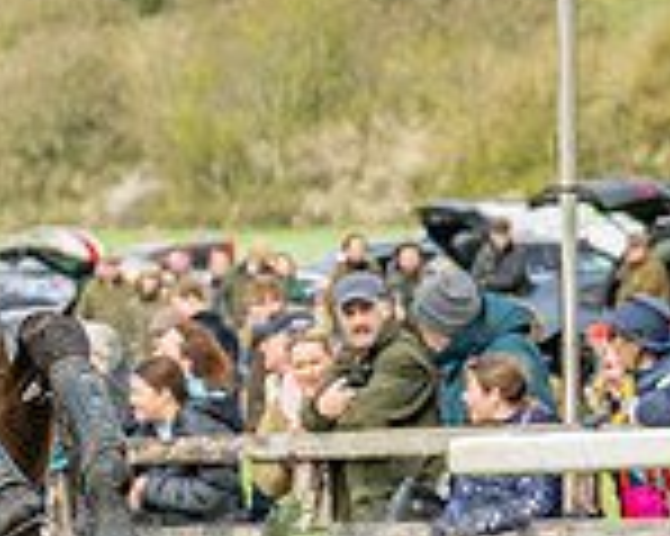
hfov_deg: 4.3
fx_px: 8878
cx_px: -200
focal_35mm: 448
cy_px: 365
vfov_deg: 3.5
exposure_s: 1/2500
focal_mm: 70
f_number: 4
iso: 400
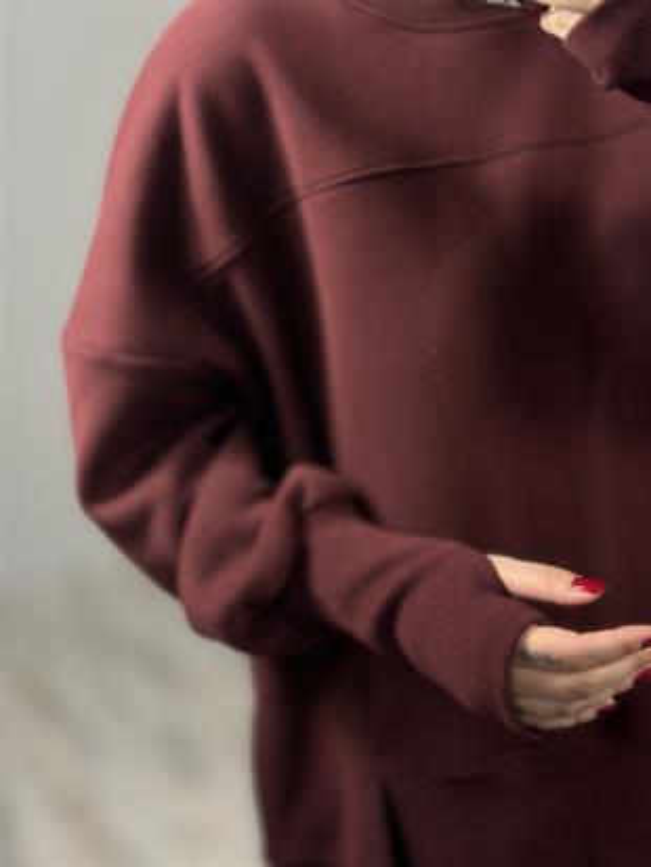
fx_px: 1203
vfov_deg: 39.6
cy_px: 434
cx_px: 326
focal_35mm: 48
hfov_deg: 30.3
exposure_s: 1/50
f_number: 1.78
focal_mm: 6.86
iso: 100
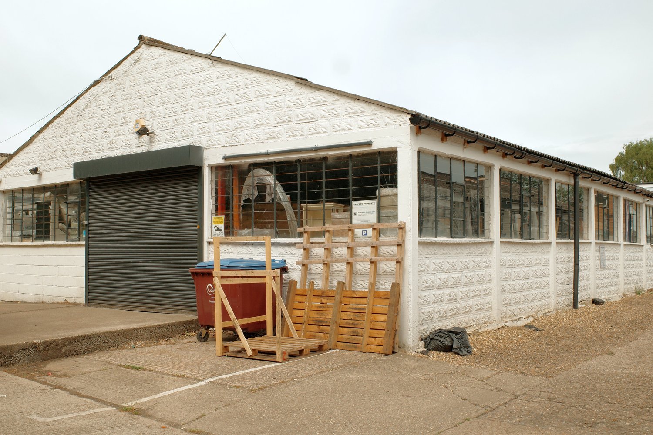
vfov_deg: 37.9
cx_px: 326
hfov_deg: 54.4
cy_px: 218
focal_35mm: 35
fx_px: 635
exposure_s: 1/500
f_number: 5.6
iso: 100
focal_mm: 18.3
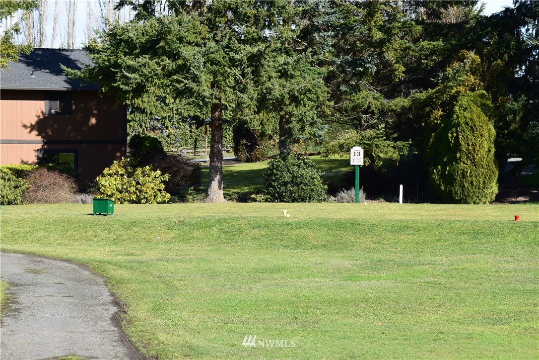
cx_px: 270
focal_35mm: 82
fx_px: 1235
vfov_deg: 16.6
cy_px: 180
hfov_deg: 24.6
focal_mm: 55
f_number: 10
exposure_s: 1/320
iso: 400
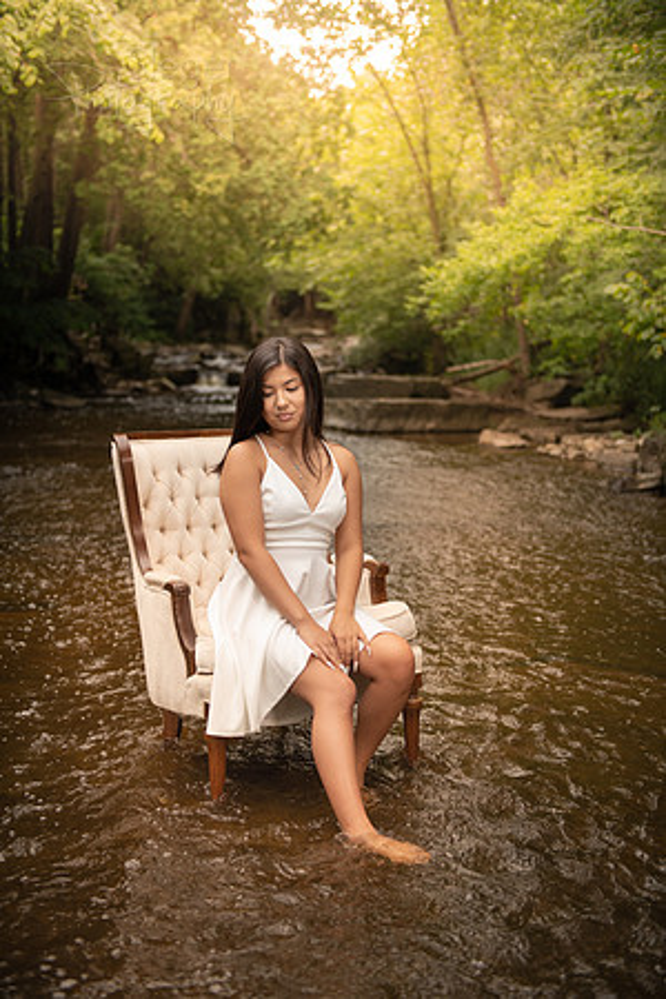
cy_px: 500
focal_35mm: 48
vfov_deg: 41.1
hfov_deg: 28.1
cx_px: 333
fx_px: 1332
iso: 100
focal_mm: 48
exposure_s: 1/250
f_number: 2.8
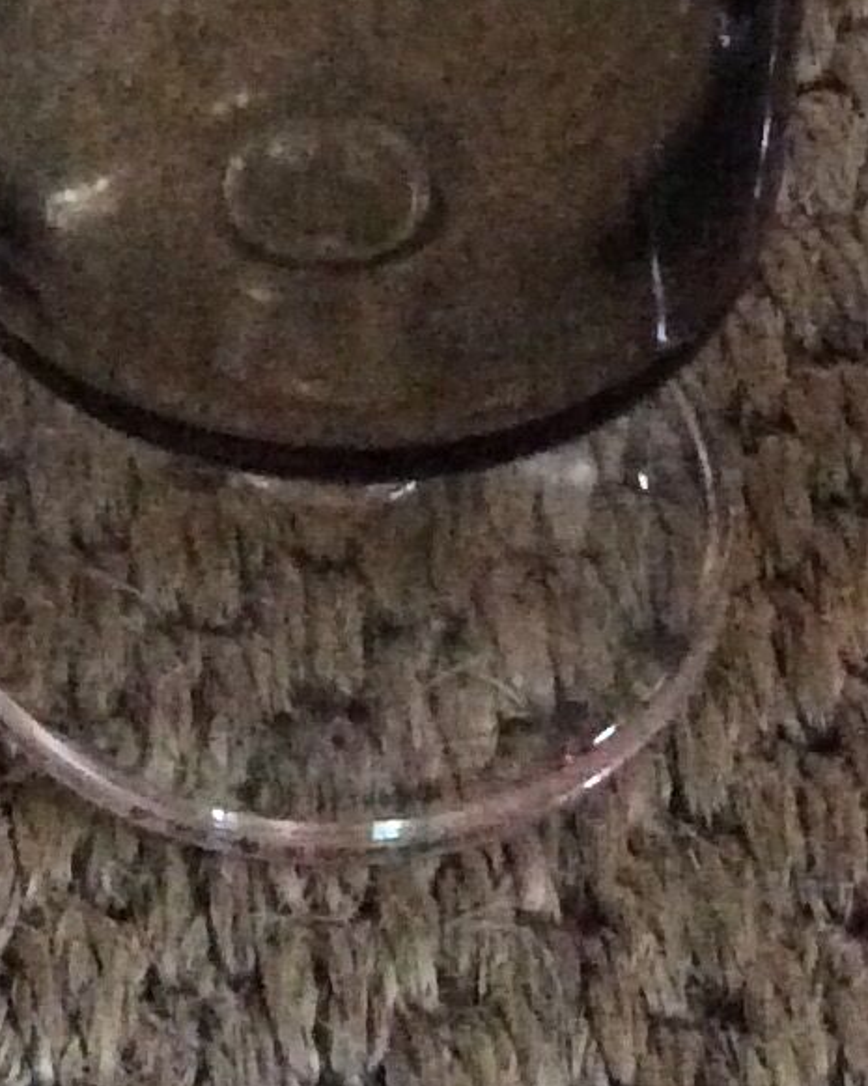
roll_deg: +2.5
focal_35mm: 139
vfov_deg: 13.0
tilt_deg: -35.8
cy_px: -592
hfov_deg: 11.0
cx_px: 7
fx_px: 4467
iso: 640
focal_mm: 3.3
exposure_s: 1/17
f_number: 2.4
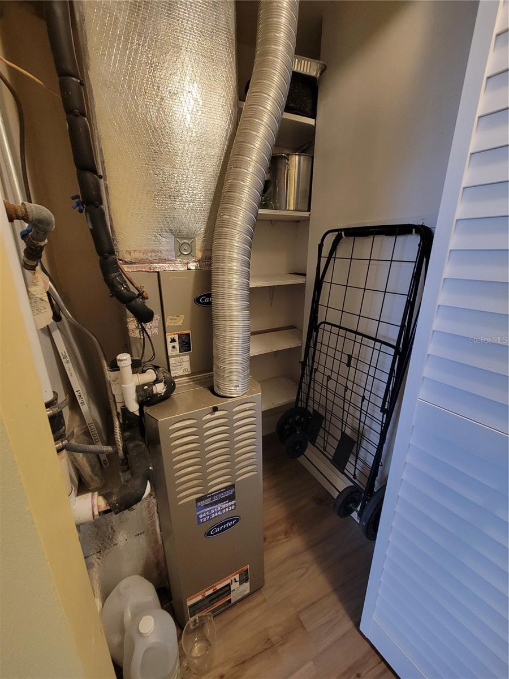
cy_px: 340
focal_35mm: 13
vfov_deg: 106.2
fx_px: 255
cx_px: 254
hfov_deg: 89.9
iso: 400
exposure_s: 1/40
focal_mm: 2.2
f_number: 2.2
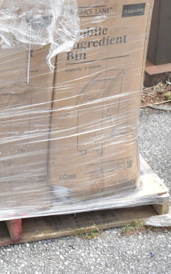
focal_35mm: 75
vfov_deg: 25.5
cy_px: -23
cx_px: -22
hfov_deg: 16.7
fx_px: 561
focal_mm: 21
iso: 200
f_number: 7.1
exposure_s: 1/200
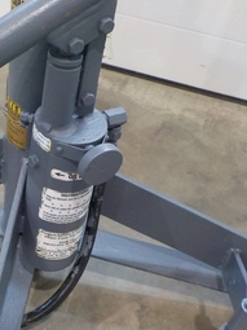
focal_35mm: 47
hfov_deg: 30.1
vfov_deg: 40.4
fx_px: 448
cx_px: 49
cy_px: 160
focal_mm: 4.1
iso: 320
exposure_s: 1/30
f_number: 3.3
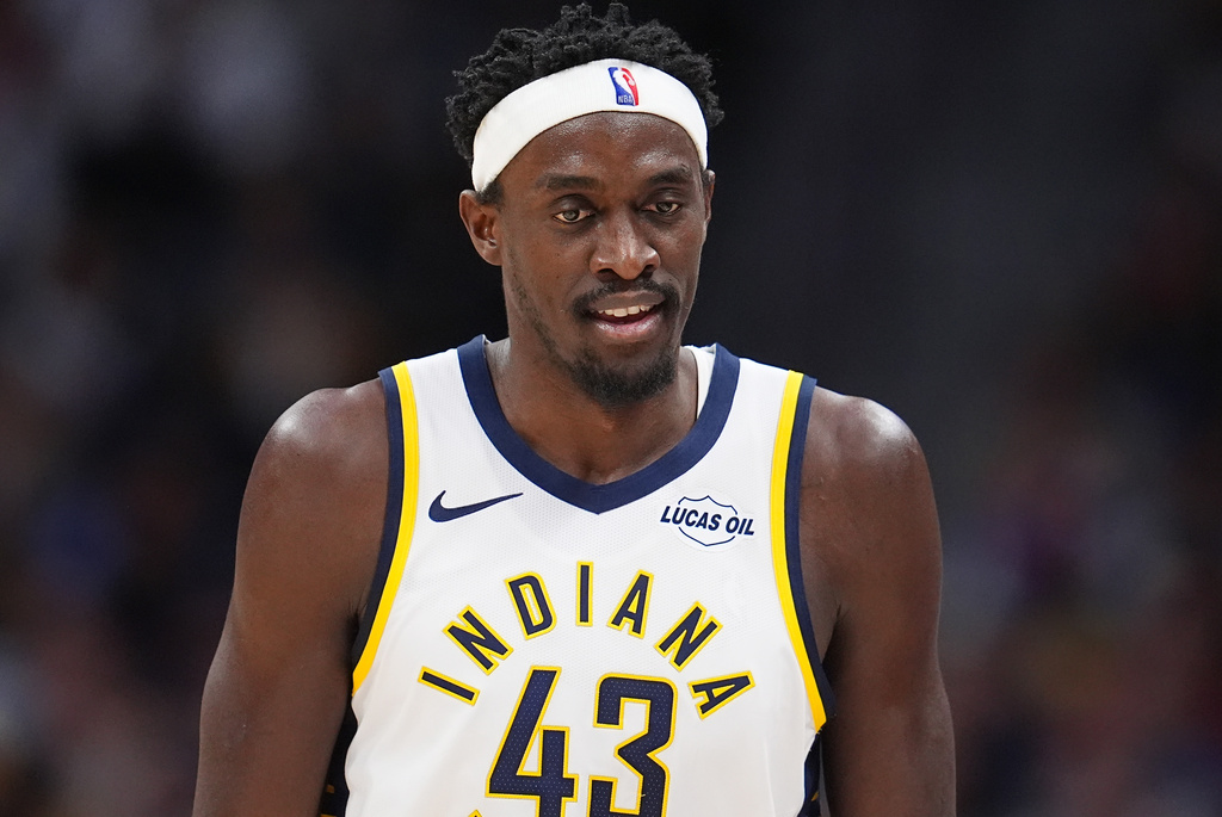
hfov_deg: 3.4
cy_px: 408
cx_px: 611
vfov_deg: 2.3
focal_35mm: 600
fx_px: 20387
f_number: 3.2
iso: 5000
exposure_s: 1/1600
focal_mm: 400
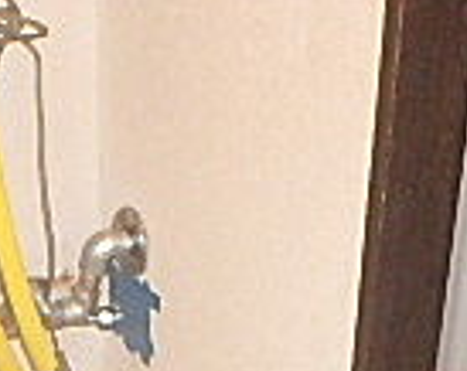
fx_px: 1324
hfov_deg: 20.0
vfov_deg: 13.9
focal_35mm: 96
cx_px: 201
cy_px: 698
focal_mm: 3.7
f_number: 3.5
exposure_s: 1/30
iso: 400
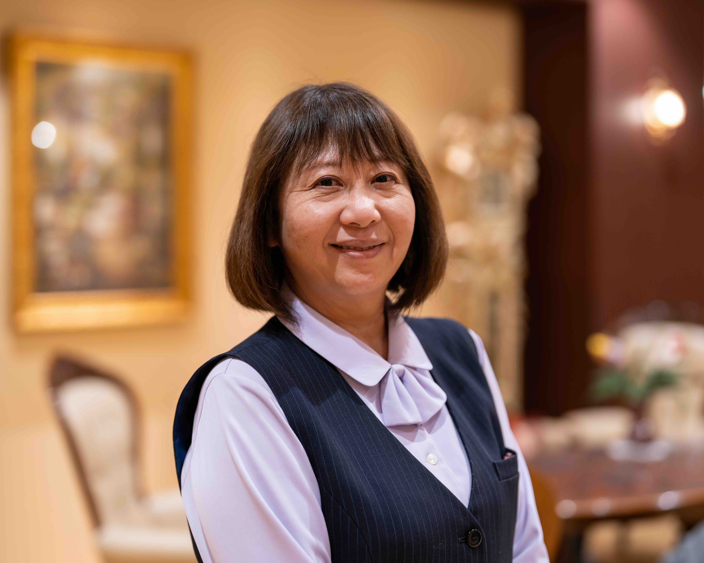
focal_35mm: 57
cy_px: 283
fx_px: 1188
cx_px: 361
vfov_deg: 26.7
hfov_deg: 33.0
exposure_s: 1/100
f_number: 1.6
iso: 200
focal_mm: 50
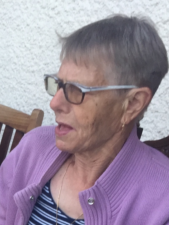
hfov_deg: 46.8
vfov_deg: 59.9
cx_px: 85
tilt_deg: -23.1
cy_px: 114
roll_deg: -0.6
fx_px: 195
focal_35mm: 30
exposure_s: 1/100
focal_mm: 4.15
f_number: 2.2
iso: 50
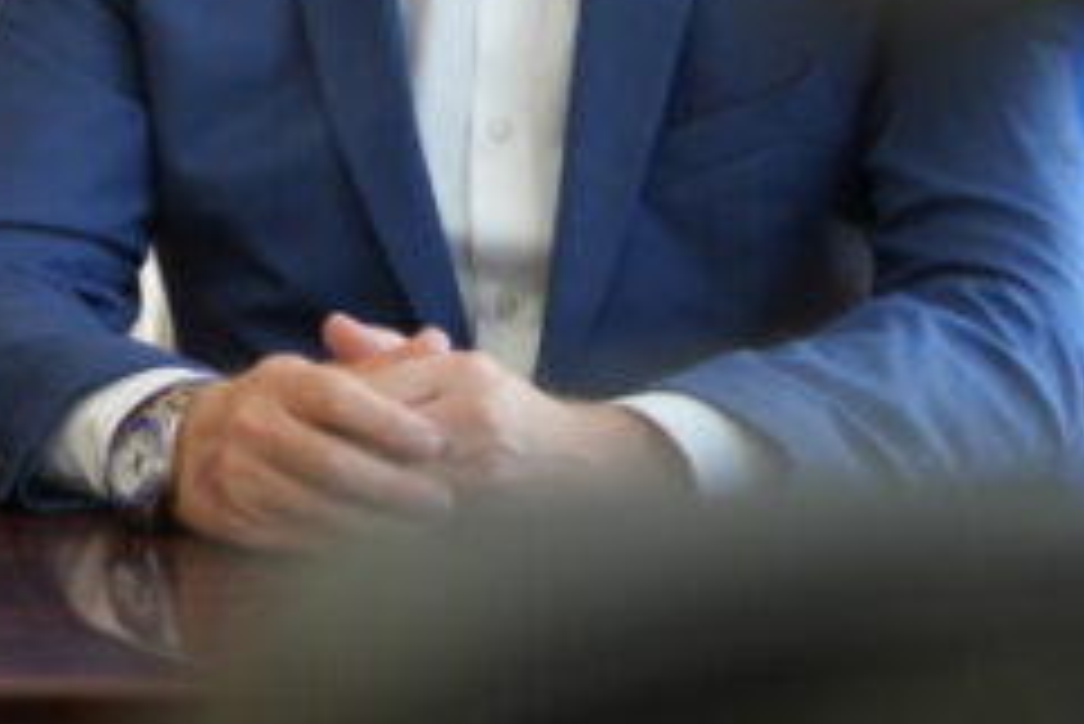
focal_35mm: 297
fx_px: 8948
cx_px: -1138
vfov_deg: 4.6
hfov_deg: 6.7
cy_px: -115
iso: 1000
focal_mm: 70
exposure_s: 1/80
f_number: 4
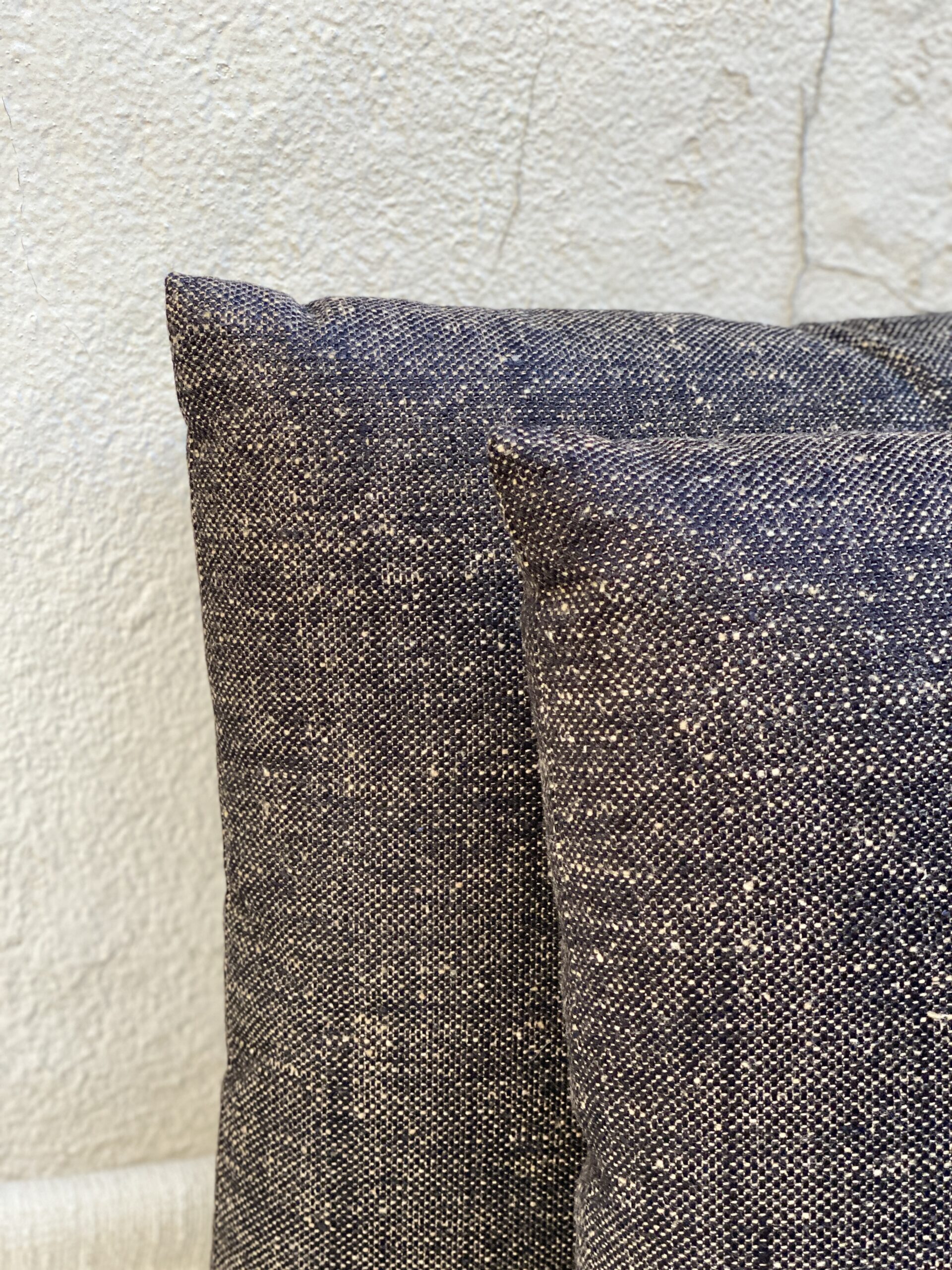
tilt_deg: -20.9
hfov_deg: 28.0
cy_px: 635
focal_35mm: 52
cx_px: 476
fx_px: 1907
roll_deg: -3.6
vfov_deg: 36.8
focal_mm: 6
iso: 160
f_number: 2
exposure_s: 1/122
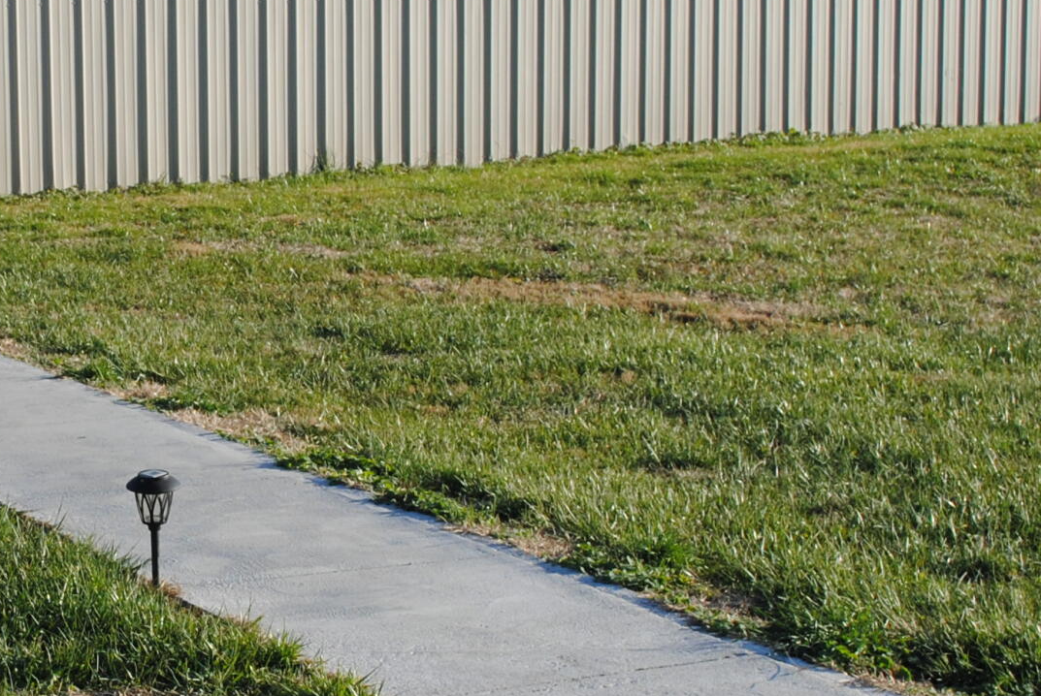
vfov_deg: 12.6
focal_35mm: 109
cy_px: 408
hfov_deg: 18.4
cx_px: 90
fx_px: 3155
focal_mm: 26
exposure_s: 1/200
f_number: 7.1
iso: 100
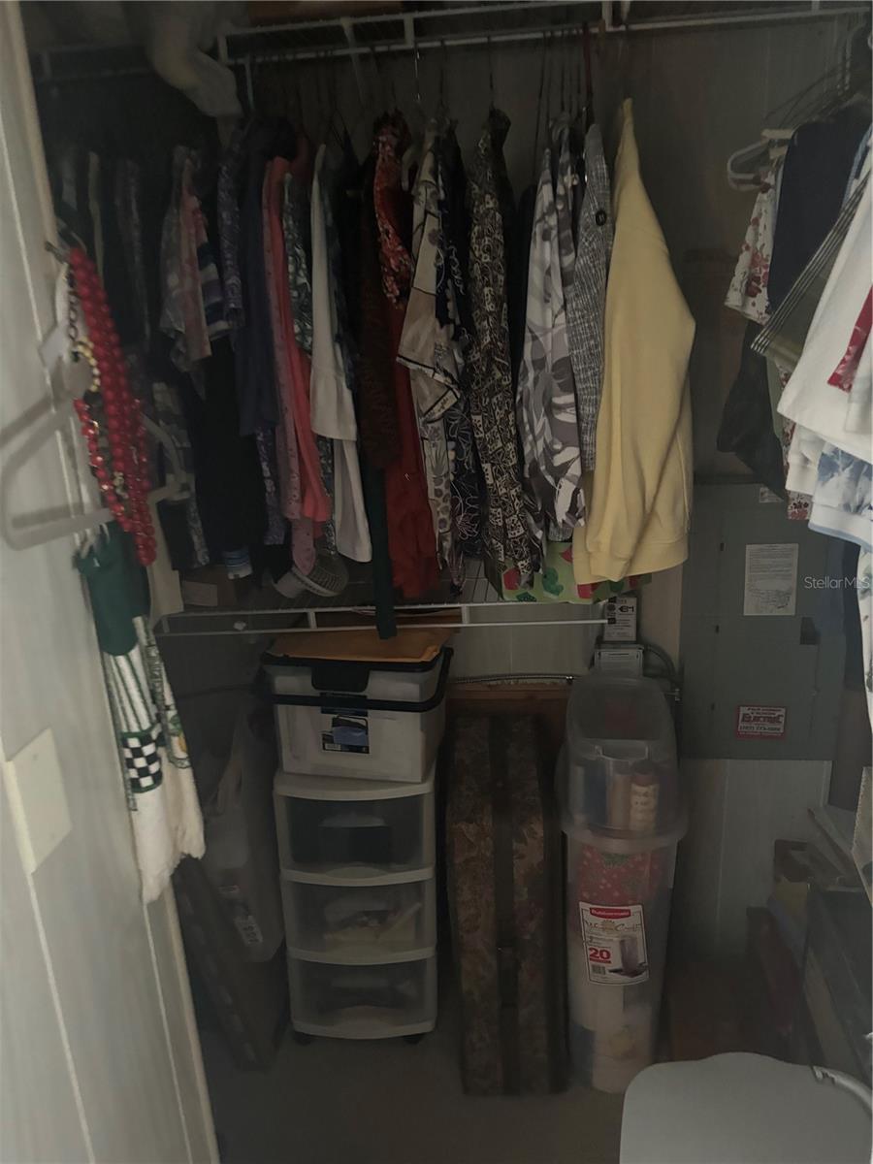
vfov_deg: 67.3
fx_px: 874
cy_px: 582
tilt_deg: -20.1
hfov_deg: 53.1
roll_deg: +2.3
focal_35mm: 26
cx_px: 436
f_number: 1.6
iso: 1000
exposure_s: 1/30
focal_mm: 5.96
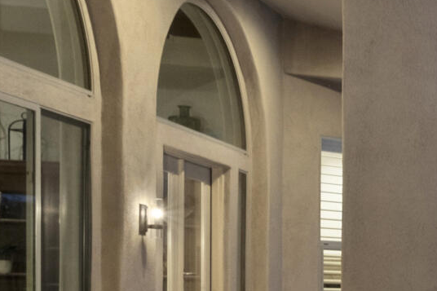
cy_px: 320
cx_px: 1064
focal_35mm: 84
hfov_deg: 14.6
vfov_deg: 15.8
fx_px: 1019
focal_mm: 10
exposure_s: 1.4
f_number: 6.4
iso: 800
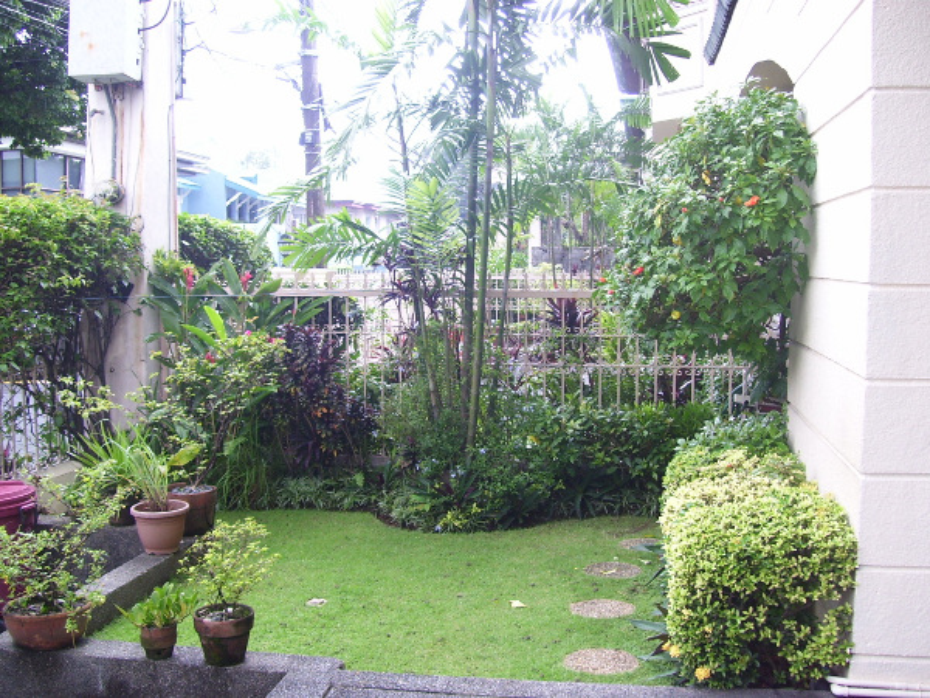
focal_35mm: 36
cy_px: 349
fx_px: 967
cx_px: 465
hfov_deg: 51.4
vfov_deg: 39.7
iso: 80
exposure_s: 1/90
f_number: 2.7
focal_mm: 6
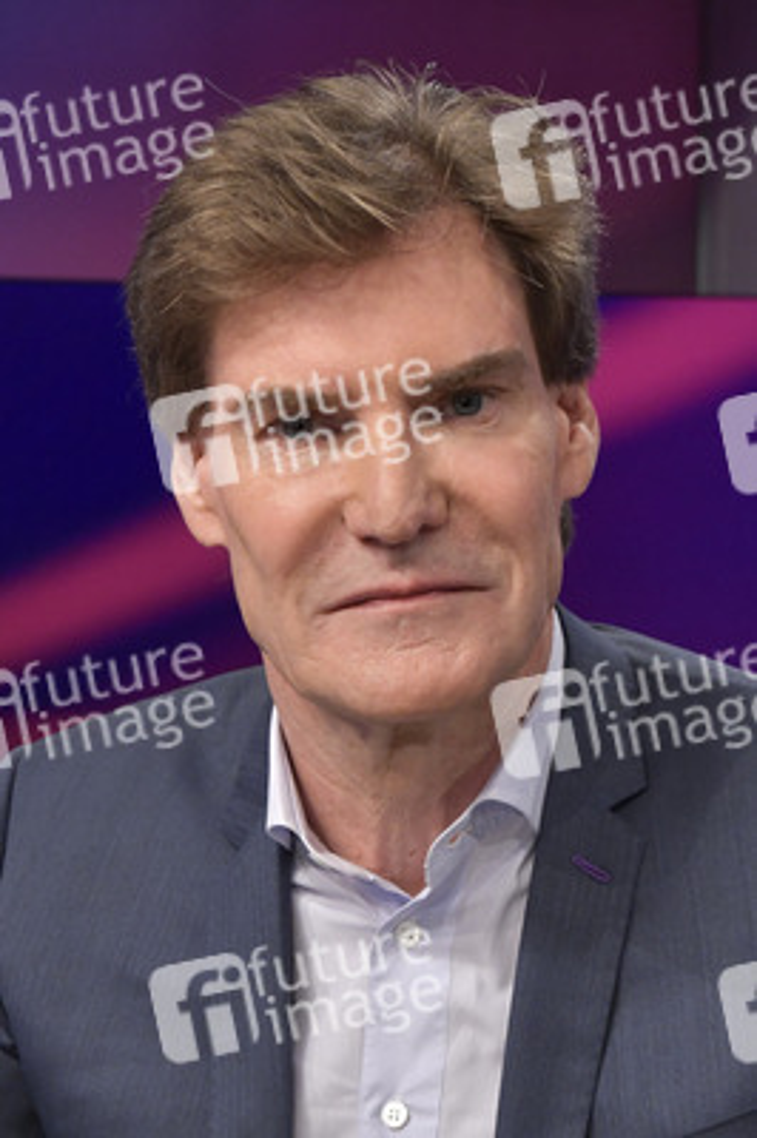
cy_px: 569
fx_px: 1327
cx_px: 378
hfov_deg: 31.8
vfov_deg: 46.4
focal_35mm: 42
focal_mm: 42
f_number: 6.3
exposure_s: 1/200
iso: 2500
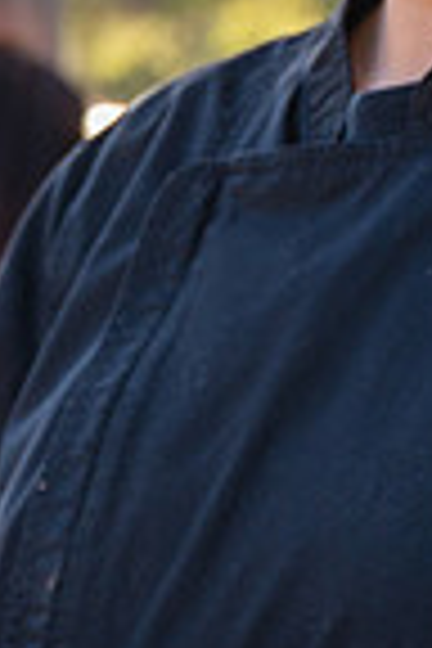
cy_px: 711
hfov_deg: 7.3
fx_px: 3330
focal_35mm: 185
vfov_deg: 11.0
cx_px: -216
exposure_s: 1/640
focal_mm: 46
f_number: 4
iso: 400
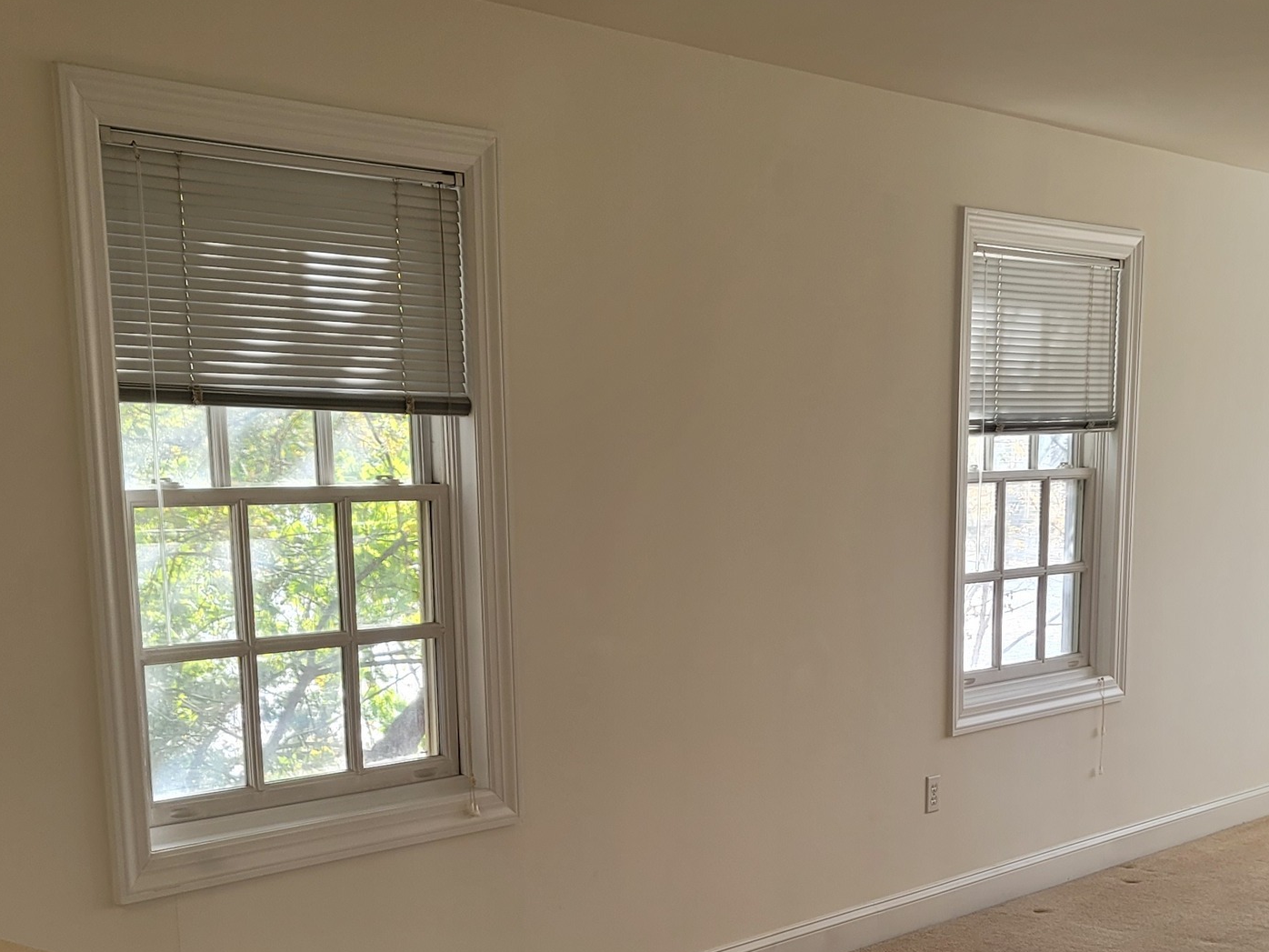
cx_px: 715
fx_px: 2016
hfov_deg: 34.9
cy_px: 846
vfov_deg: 25.8
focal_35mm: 55
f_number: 1.8
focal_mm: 7
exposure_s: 1/120
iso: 40
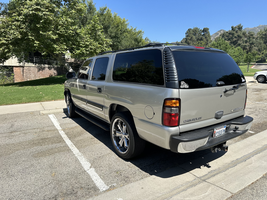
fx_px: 185
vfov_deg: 56.8
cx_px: 134
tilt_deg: -6.8
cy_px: 100
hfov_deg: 71.6
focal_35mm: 24
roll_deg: -1.4
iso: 80
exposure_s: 1/3717
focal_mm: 6.86
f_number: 1.78
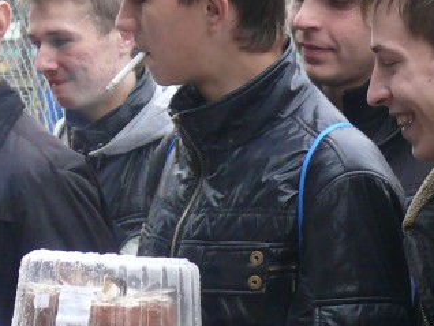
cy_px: 108
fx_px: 4768
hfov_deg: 5.2
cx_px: 141
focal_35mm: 380
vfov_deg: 3.9
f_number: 3.2
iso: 200
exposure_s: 1/60
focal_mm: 22.5
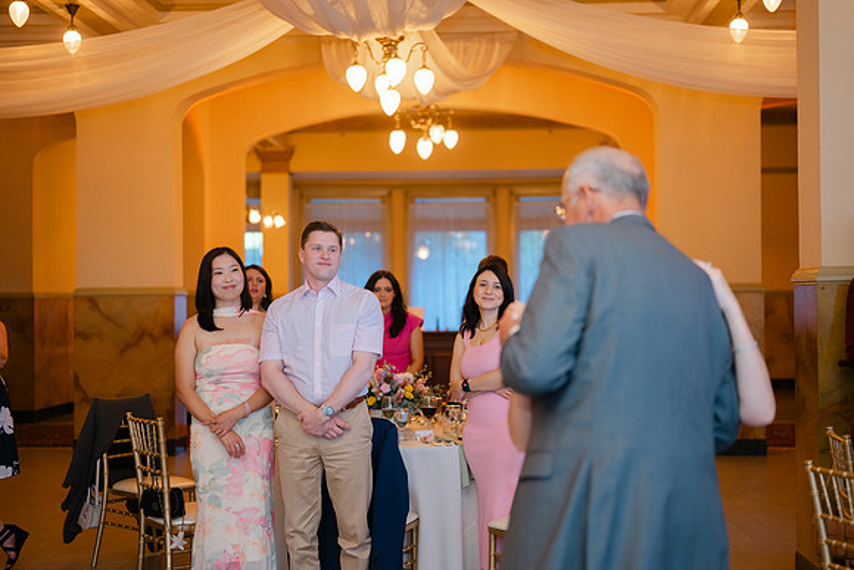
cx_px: 427
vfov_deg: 27.0
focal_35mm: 50
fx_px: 1186
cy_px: 285
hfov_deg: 39.6
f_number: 1.8
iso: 320
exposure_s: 1/125
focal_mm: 50
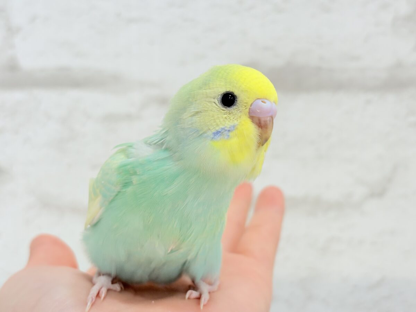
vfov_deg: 28.0
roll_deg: +1.3
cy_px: 156
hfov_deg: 36.8
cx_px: 208
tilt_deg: -3.3
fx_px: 625
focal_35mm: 52
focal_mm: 5.96
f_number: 1.6
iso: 64
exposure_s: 1/100
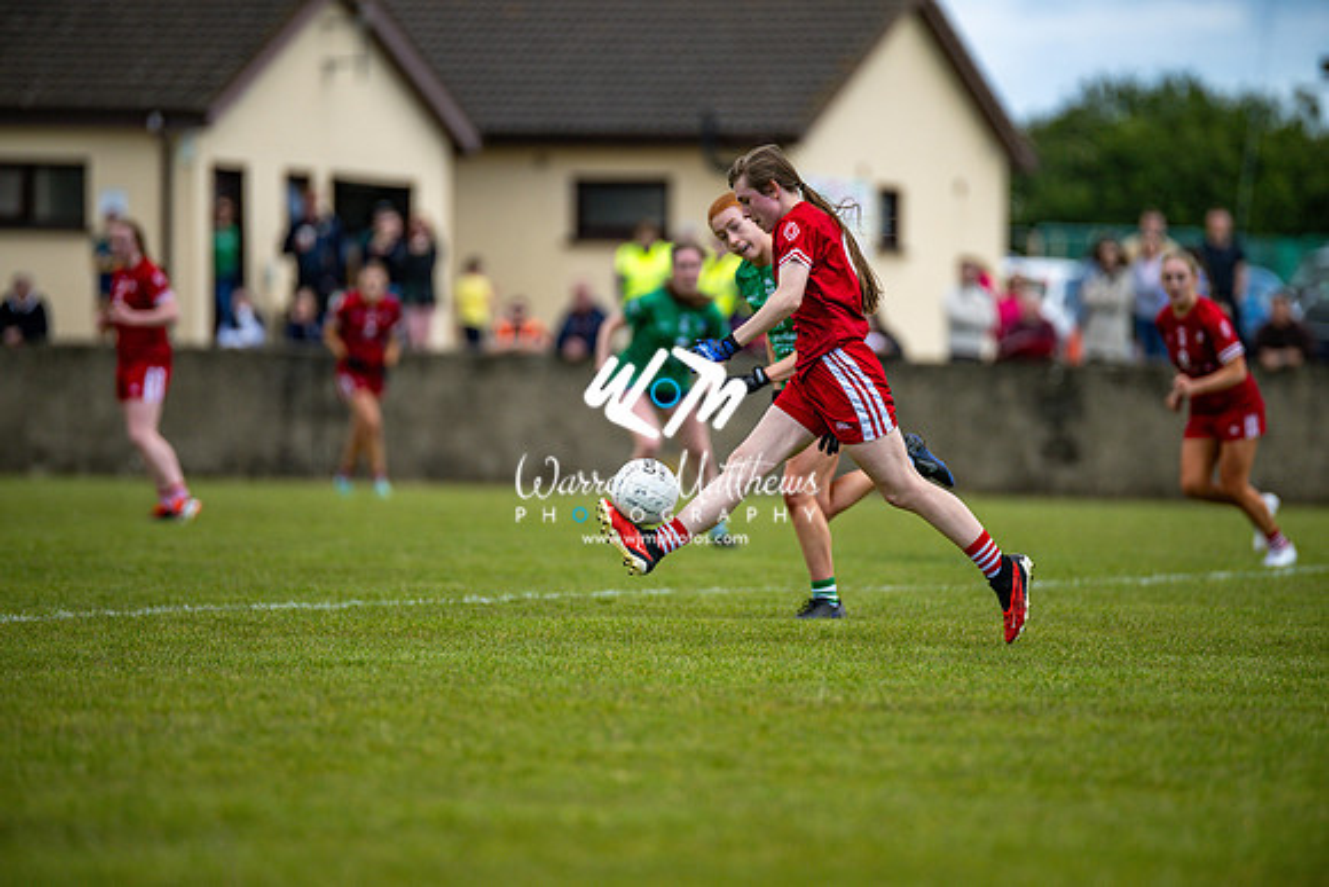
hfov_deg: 6.9
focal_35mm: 300
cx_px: 664
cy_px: 444
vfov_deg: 4.6
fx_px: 11077
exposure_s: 1/6400
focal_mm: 300
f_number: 2.8
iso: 250
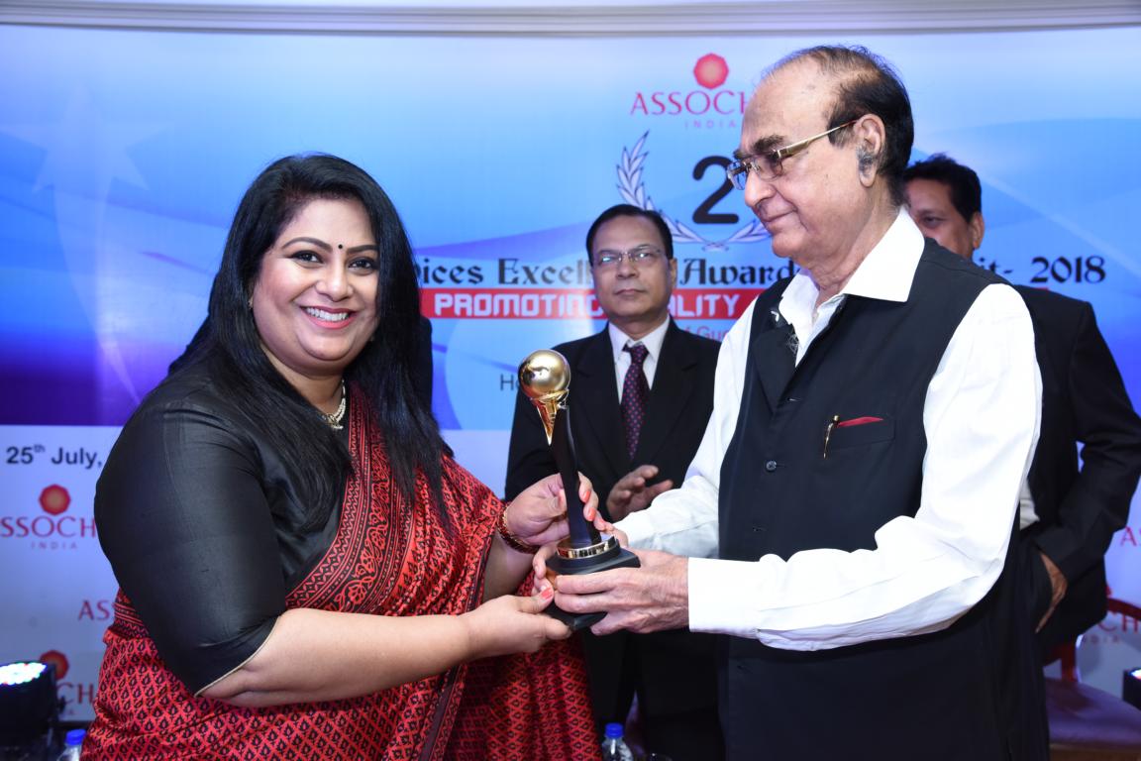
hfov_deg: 50.7
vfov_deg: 35.1
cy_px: 380
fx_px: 1204
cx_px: 570
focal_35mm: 38
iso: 1600
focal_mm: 38
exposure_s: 1/160
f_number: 5.6
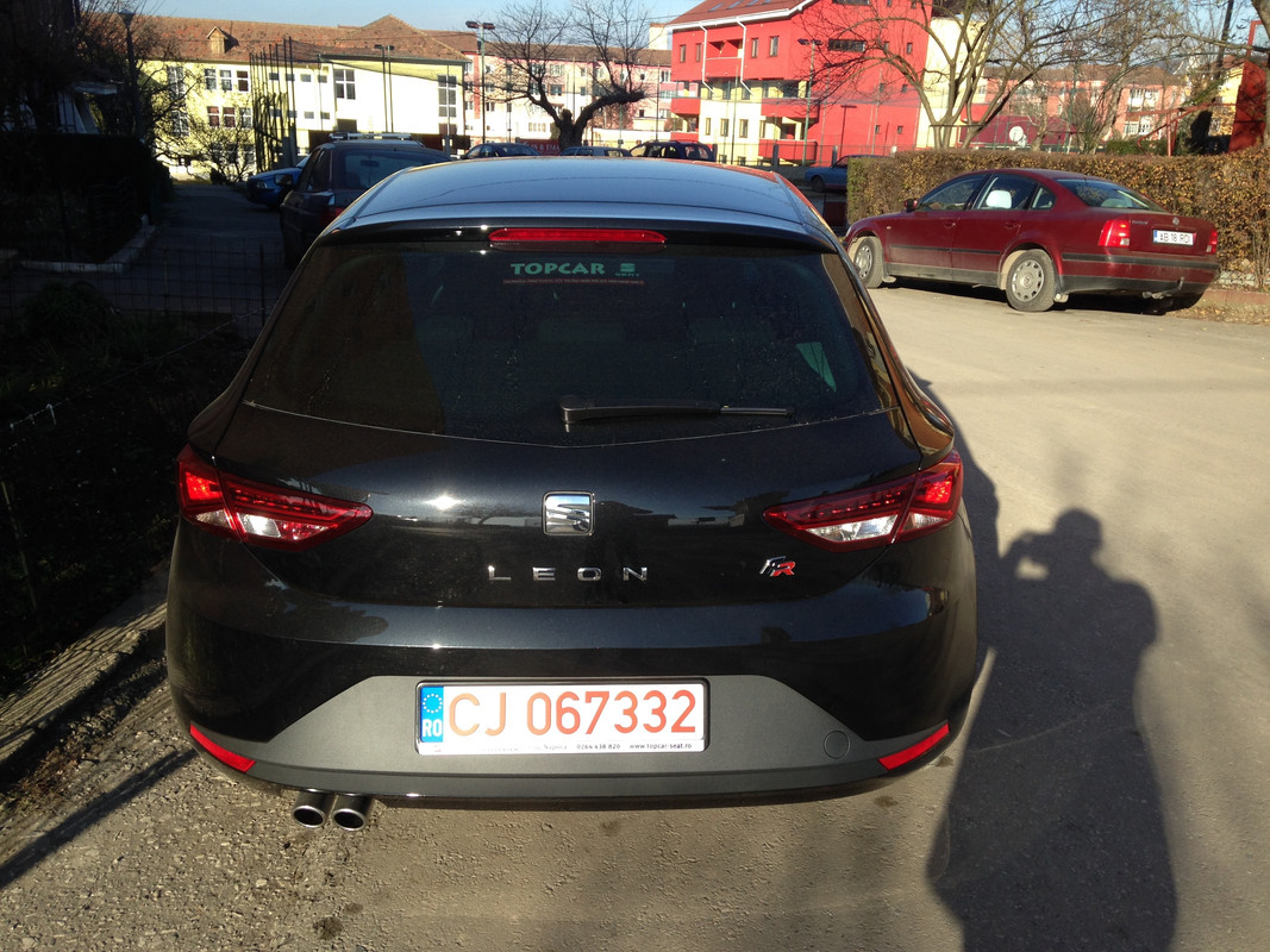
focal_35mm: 33
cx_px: 635
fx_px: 1211
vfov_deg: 42.9
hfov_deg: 55.4
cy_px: 476
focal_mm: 4.12
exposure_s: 1/732
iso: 50
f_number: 2.4
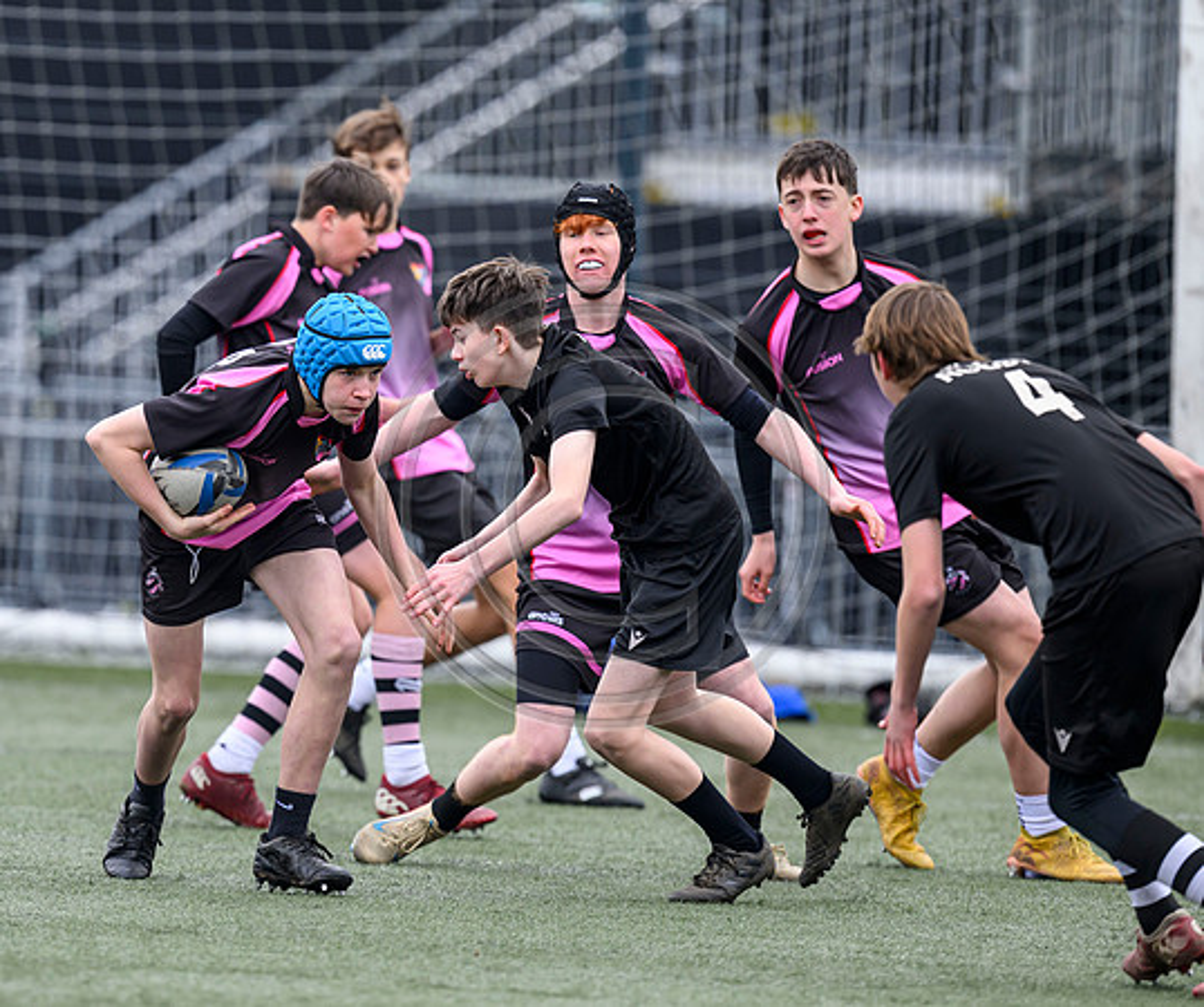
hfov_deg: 3.4
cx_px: 284
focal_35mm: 564
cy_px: 486
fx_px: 20453
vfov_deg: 2.8
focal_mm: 400
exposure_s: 1/2000
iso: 640
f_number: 3.5
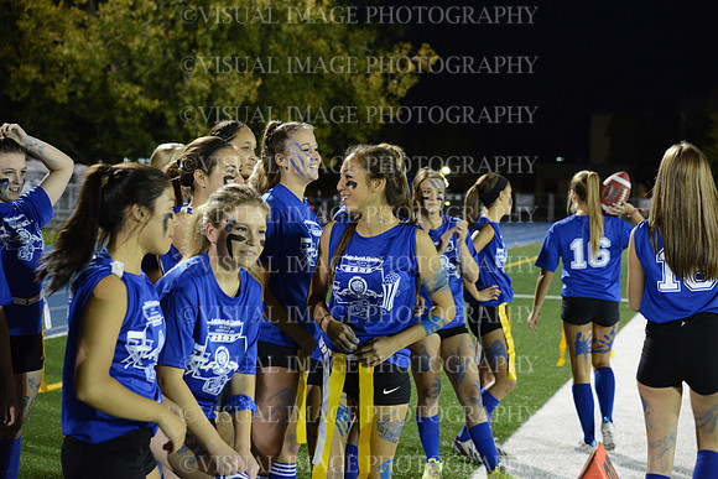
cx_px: 359
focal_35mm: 70
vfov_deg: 19.5
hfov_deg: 28.8
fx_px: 1396
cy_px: 240
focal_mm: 70
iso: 3200
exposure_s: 1/50
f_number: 5
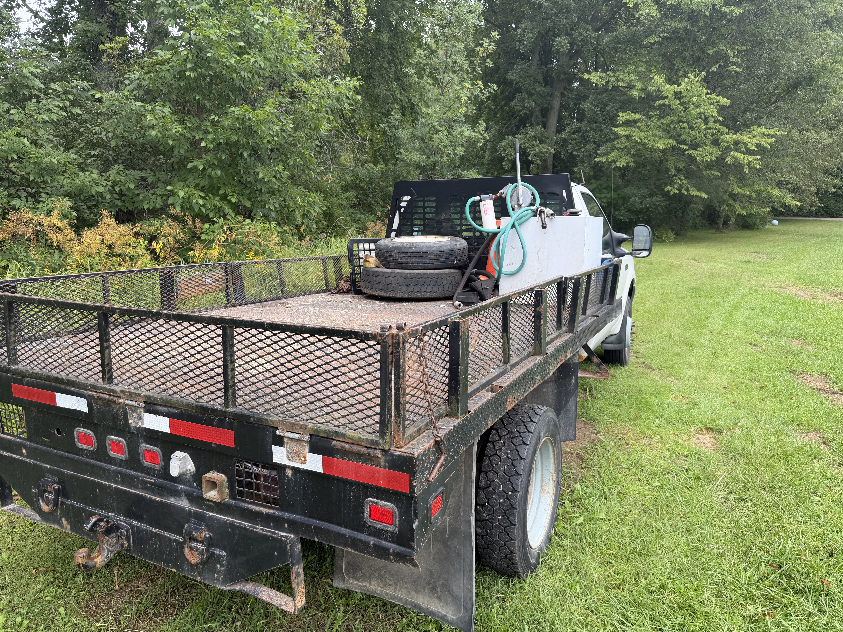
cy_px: 316
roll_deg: -3.1
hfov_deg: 71.6
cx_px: 422
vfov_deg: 56.8
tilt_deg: -12.0
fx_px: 584
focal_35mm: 24
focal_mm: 6.76
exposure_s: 1/265
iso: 64
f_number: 1.78
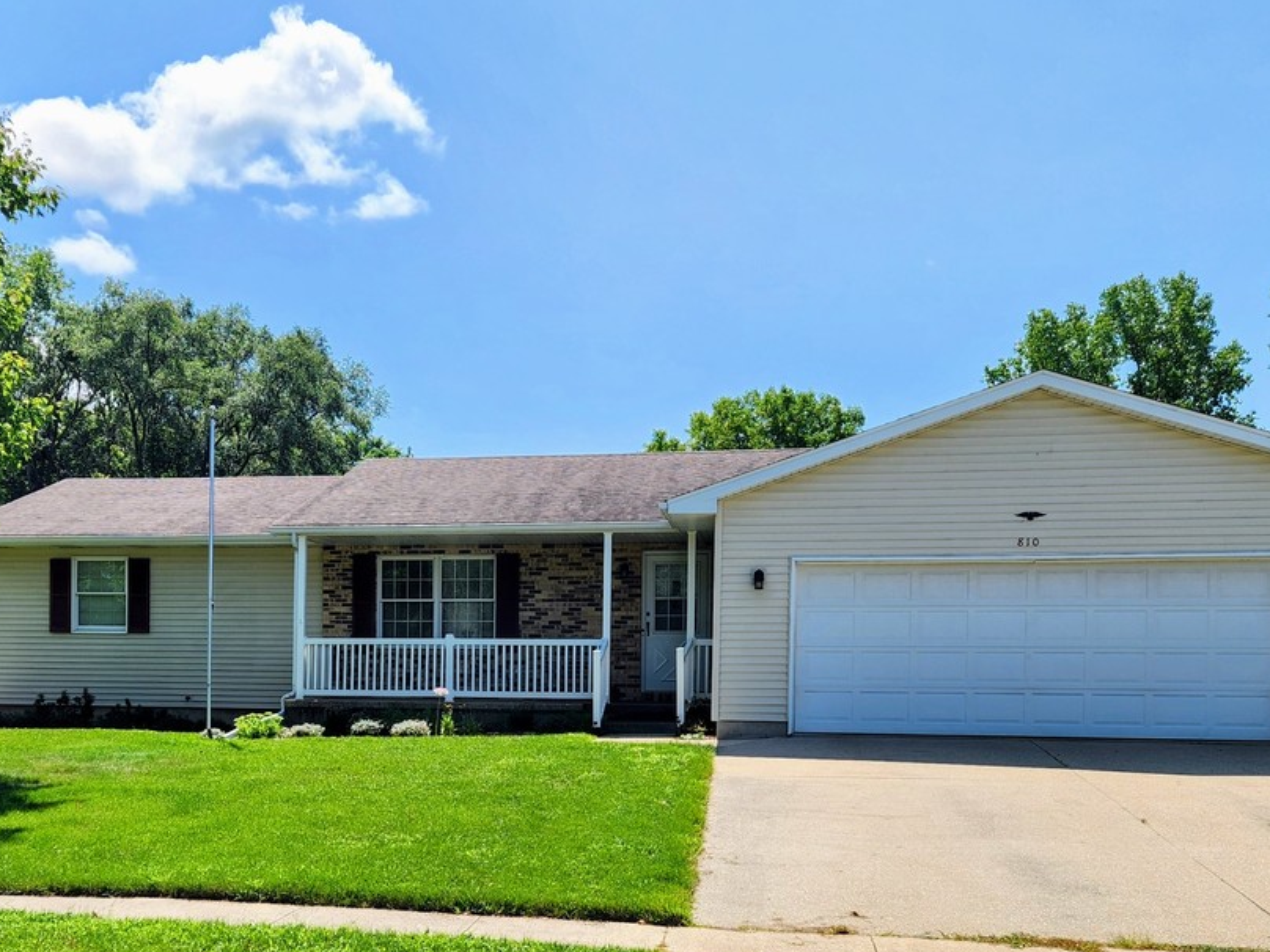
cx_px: 453
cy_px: 718
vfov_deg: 34.4
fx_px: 1504
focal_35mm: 41
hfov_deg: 45.3
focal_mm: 5.4
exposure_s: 1/1623
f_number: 1.8
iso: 20
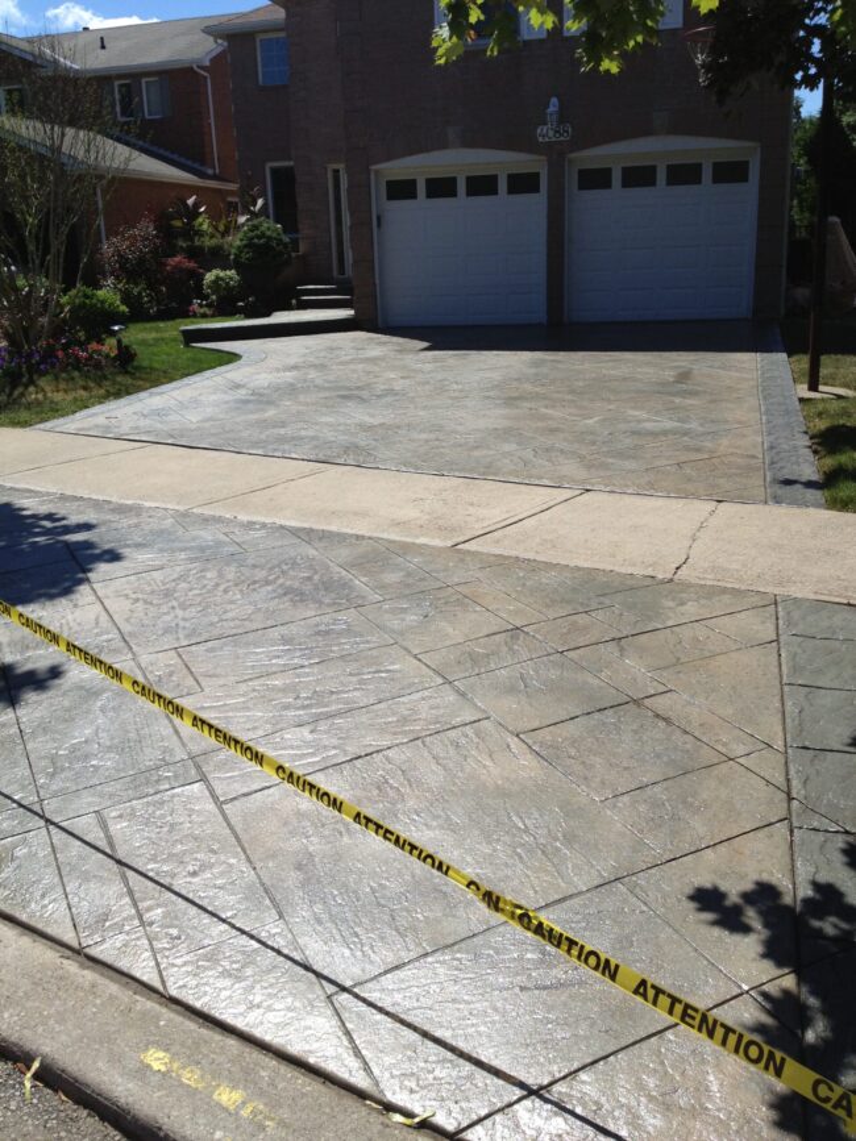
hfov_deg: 40.7
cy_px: 570
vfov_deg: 52.6
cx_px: 428
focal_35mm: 35
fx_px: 1154
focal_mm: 4.28
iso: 50
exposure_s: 1/1972
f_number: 2.4
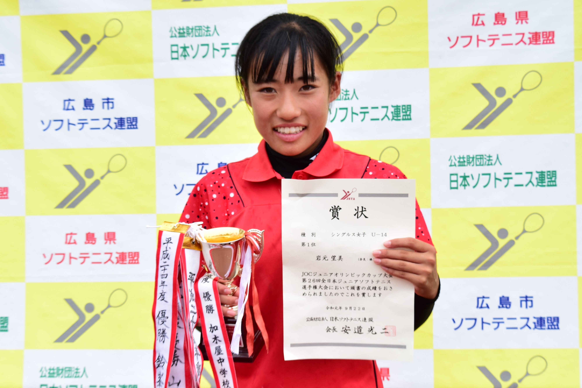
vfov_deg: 22.6
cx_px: 291
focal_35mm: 60
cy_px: 194
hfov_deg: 33.4
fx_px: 970
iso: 160
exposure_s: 1/400
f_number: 4.8
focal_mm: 40
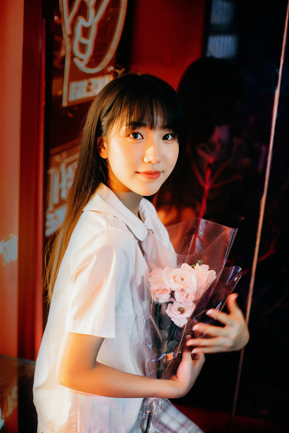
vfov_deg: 39.6
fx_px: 602
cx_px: 144
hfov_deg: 27.0
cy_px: 216
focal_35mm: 50
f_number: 2.2
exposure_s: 1/60
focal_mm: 50
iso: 500
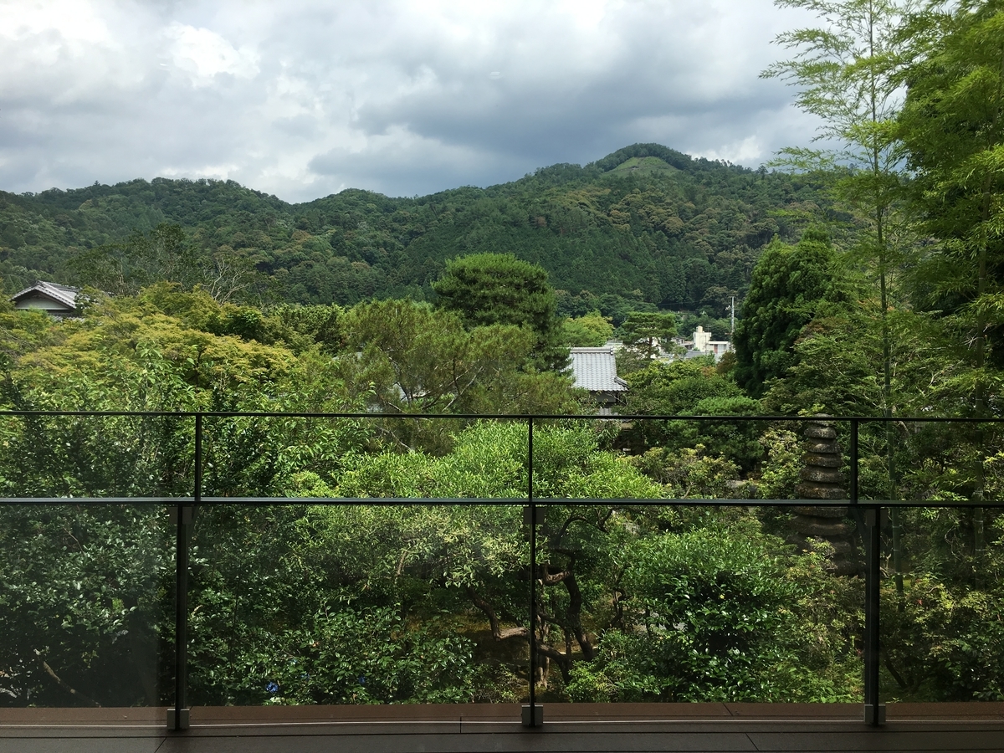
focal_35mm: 29
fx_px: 841
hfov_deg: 61.7
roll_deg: -0.4
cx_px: 502
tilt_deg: +0.8
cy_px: 376
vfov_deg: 48.2
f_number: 2.2
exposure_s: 1/1131
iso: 25
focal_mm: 4.15
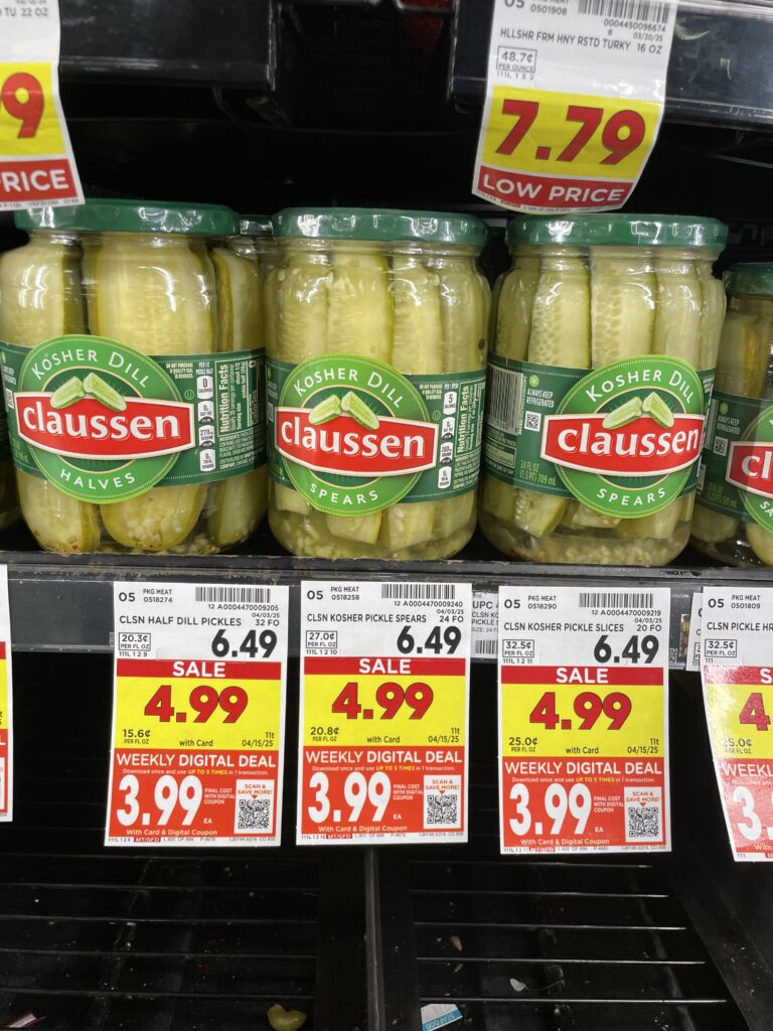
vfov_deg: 67.3
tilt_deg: -19.0
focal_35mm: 26
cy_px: 516
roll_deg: -1.3
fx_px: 774
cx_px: 386
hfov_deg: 53.1
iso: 80
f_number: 1.6
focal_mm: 4.2
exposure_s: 1/120
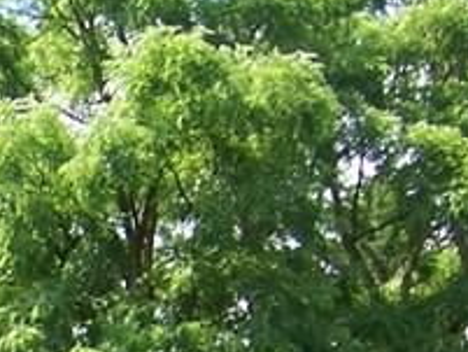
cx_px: -470
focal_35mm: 117
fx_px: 1583
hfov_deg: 14.1
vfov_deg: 10.8
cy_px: 846
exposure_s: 1/250
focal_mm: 3.8
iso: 64
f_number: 2.8
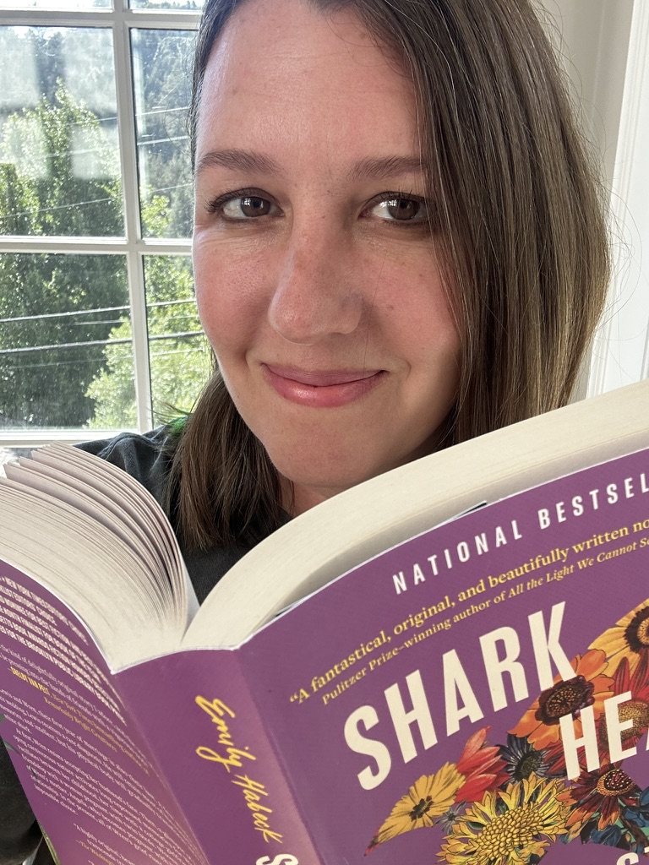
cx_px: 324
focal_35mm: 30
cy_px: 432
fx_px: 750
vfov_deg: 60.0
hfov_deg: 46.8
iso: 32
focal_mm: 2.69
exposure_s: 1/121
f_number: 1.9
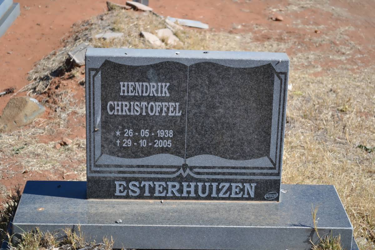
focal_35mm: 82
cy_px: 125
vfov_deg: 16.6
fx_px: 859
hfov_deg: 24.6
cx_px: 188
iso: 140
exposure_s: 1/125
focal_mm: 55
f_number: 5.6
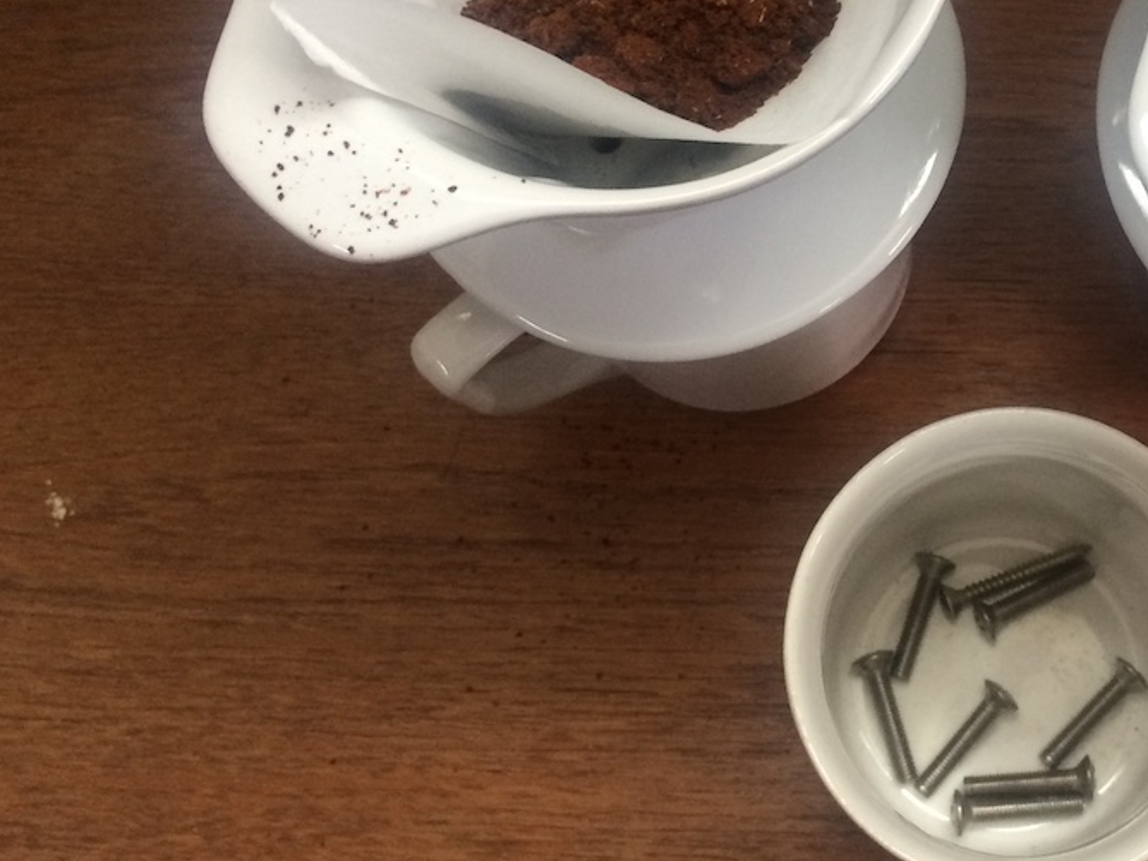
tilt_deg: -74.3
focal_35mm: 52
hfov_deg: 35.5
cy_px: 271
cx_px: 935
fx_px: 1725
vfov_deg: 27.8
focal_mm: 4.15
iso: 160
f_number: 2.2
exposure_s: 1/33
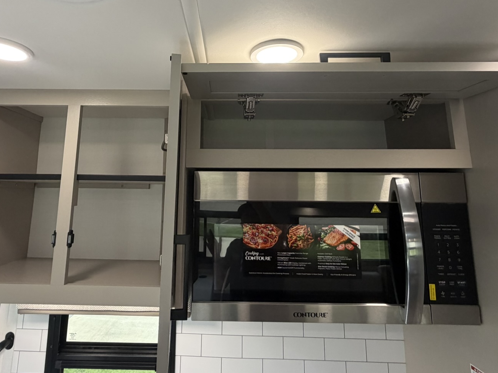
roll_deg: -1.7
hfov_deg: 76.1
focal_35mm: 22
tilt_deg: +11.0
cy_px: 136
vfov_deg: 60.1
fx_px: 316
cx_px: 222
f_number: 2.2
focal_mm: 2.22
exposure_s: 1/121
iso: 250
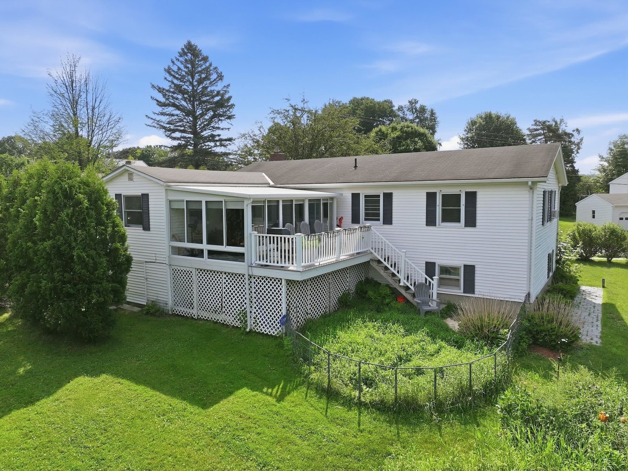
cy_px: 236
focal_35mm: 24
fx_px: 435
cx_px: 314
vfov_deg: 56.8
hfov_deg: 71.6
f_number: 2.8
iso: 280
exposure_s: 1/4000
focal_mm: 12.3
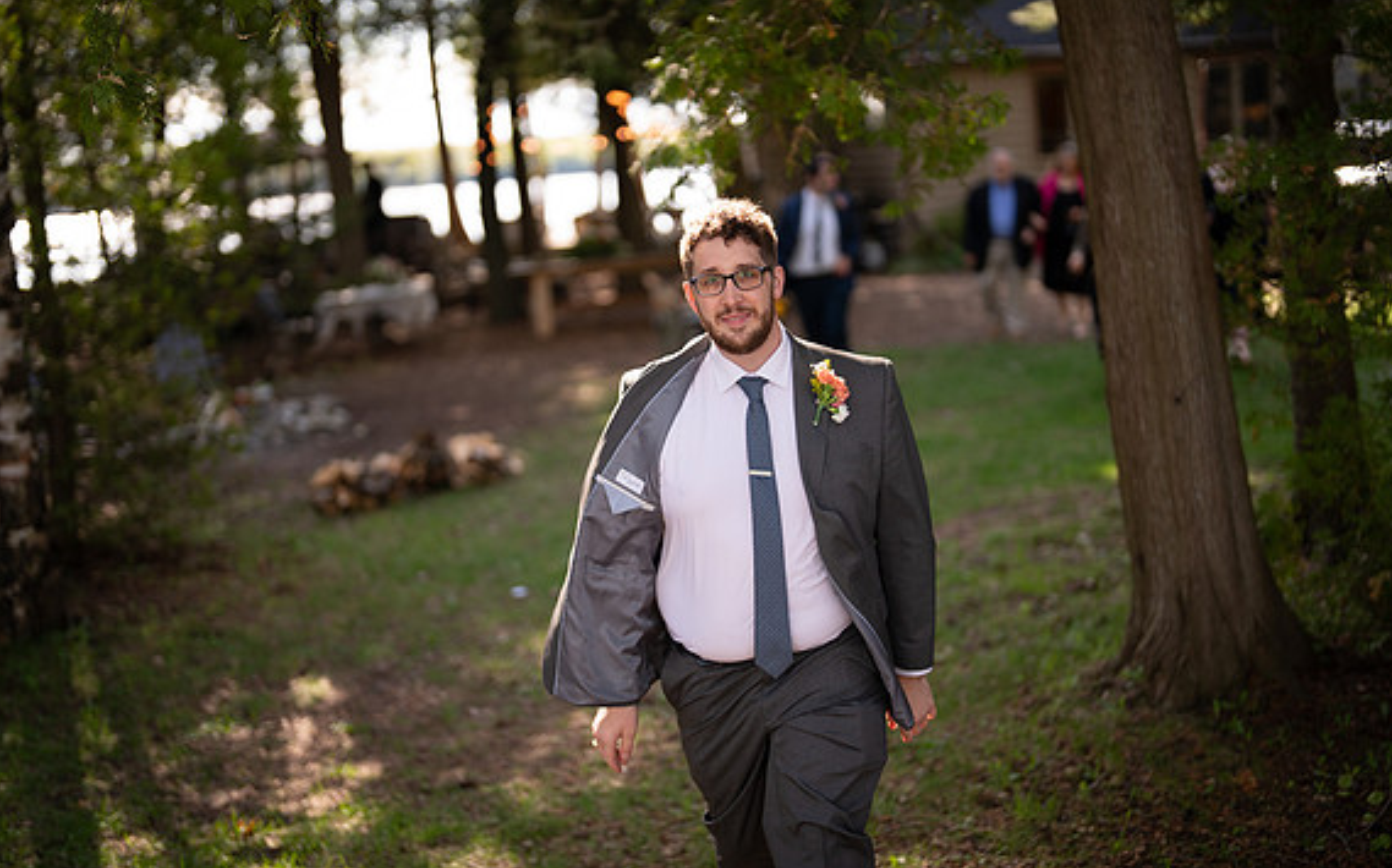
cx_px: 690
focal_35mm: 52
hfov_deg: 38.9
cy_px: 424
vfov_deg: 24.8
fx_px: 1972
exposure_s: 1/800
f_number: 1.2
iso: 100
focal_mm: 50
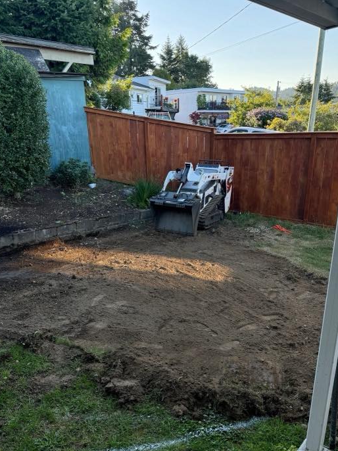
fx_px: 365
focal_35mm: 28
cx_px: 158
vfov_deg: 63.1
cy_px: 262
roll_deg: +1.9
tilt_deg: -19.2
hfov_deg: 49.7
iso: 80
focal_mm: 6.76
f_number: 1.78
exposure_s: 1/588
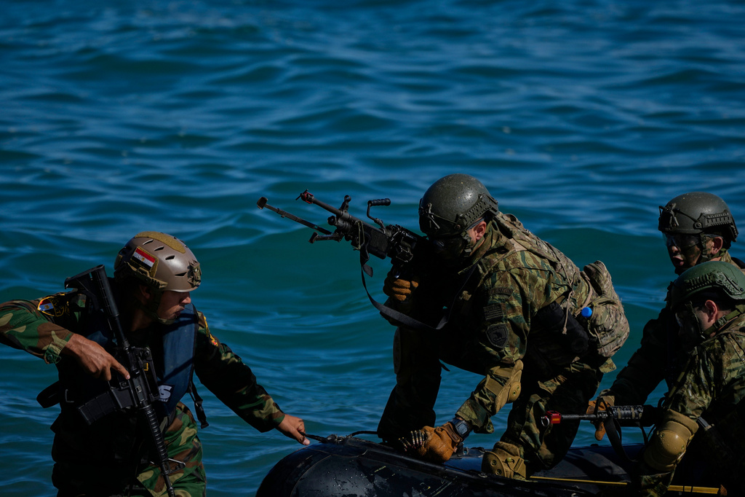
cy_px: 248
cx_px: 372
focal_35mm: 600
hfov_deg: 3.4
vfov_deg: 2.3
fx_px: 12412
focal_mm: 400
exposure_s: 1/1600
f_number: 5.6
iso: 100
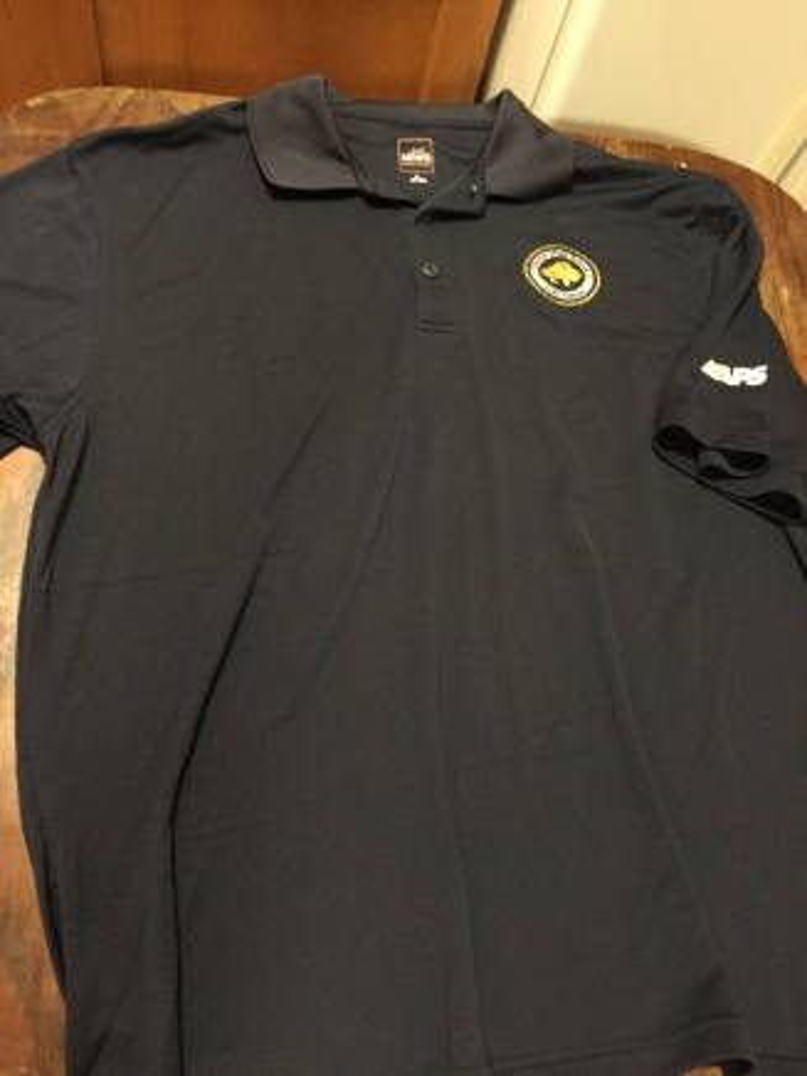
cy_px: 538
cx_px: 404
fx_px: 901
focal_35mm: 29
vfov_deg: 61.7
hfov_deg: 48.2
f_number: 2.2
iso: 500
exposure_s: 1/15
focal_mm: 4.15
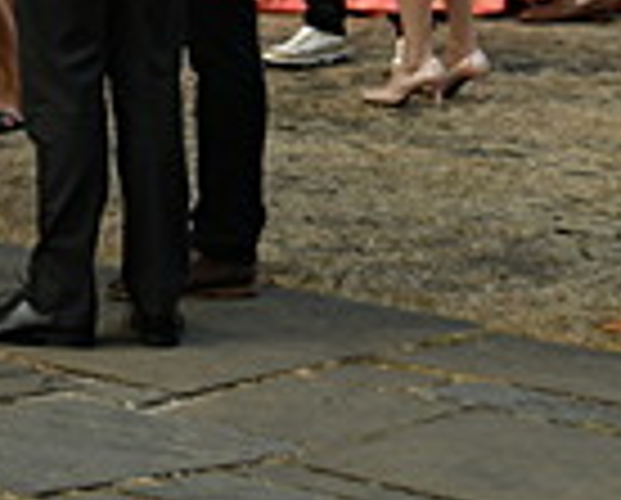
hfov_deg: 7.9
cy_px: -245
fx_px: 4199
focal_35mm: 228
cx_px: -806
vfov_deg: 6.7
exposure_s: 1/40
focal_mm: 42
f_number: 8
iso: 400
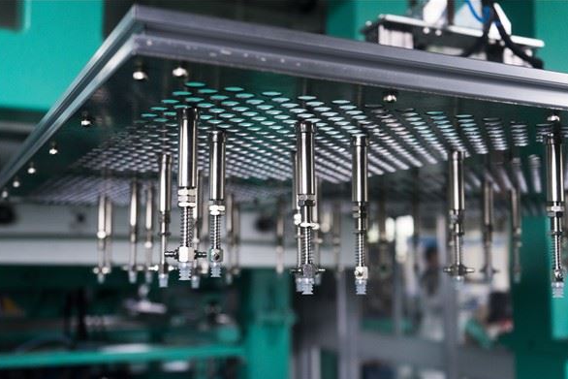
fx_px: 694
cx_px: 284
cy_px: 193
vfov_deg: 30.5
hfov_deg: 44.5
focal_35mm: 44
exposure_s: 1/160
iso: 2000
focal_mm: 43
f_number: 4.5
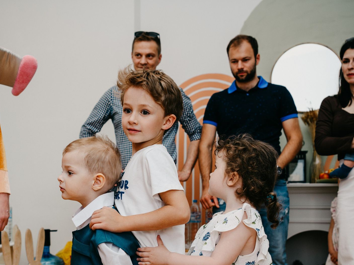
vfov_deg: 33.4
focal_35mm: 42
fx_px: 429
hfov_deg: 44.1
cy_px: 210
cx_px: 117
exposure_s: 1/160
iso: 160
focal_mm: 24
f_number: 3.2
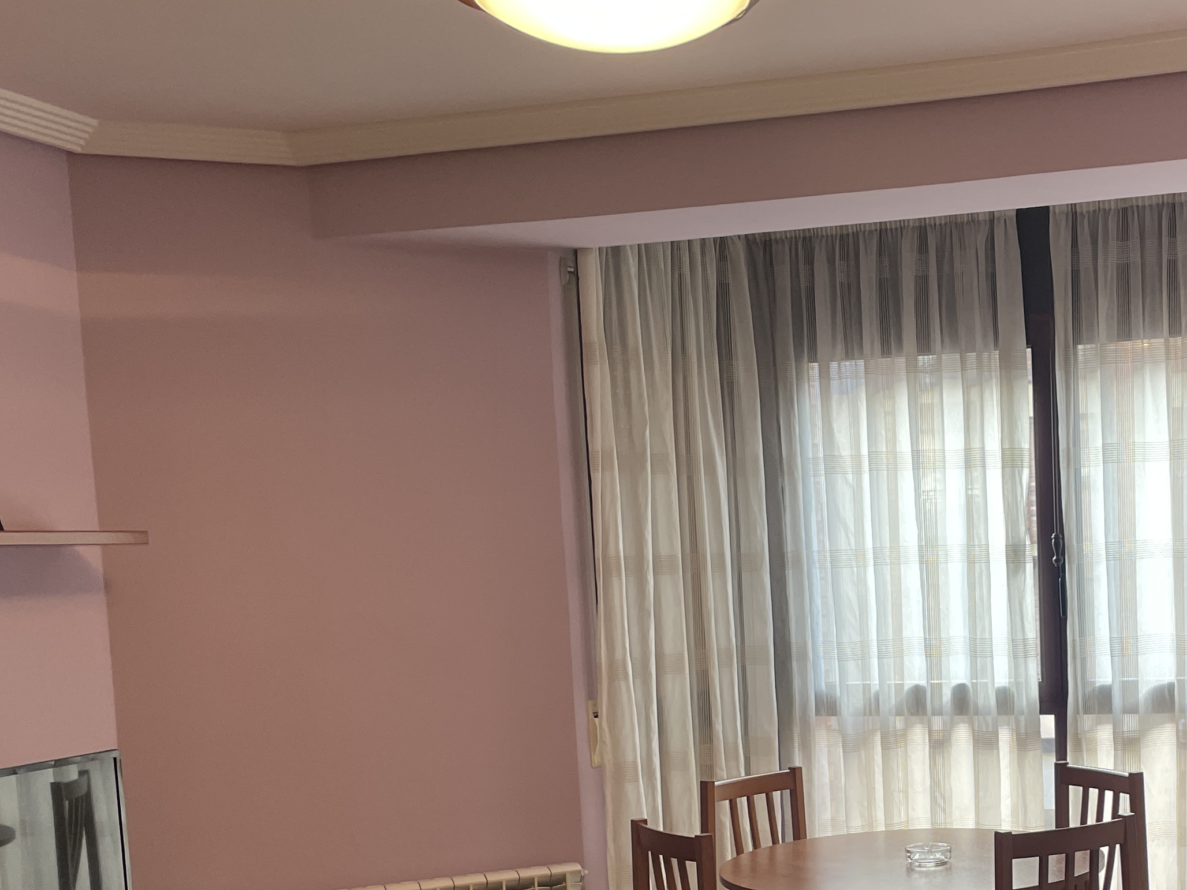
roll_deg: +2.1
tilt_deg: -5.6
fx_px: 1749
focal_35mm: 51
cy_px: 742
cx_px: 904
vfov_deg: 27.8
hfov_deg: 36.5
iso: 125
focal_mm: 4.2
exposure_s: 1/100
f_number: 1.6
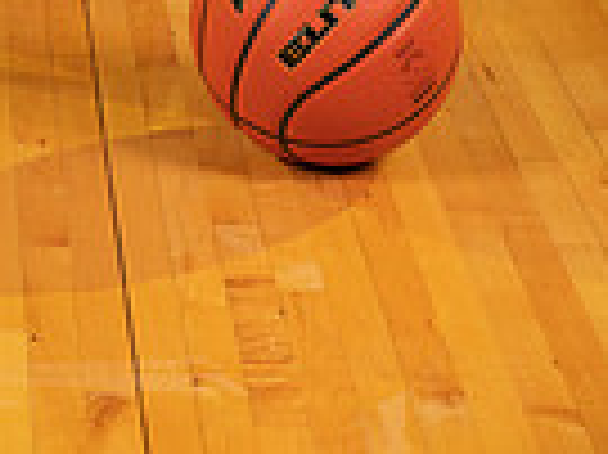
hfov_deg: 11.1
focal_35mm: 176
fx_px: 3089
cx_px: -63
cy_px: -539
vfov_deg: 7.9
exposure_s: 1/320
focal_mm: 55
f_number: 7.1
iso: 320
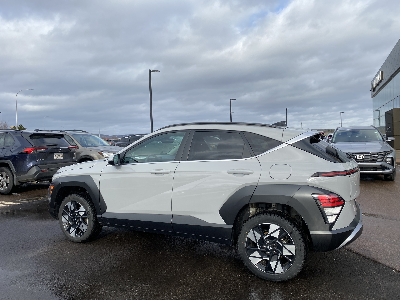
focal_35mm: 26
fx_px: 300
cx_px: 200
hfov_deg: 67.3
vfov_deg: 53.1
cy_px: 150
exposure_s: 1/1838
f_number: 1.8
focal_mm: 4.25
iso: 32
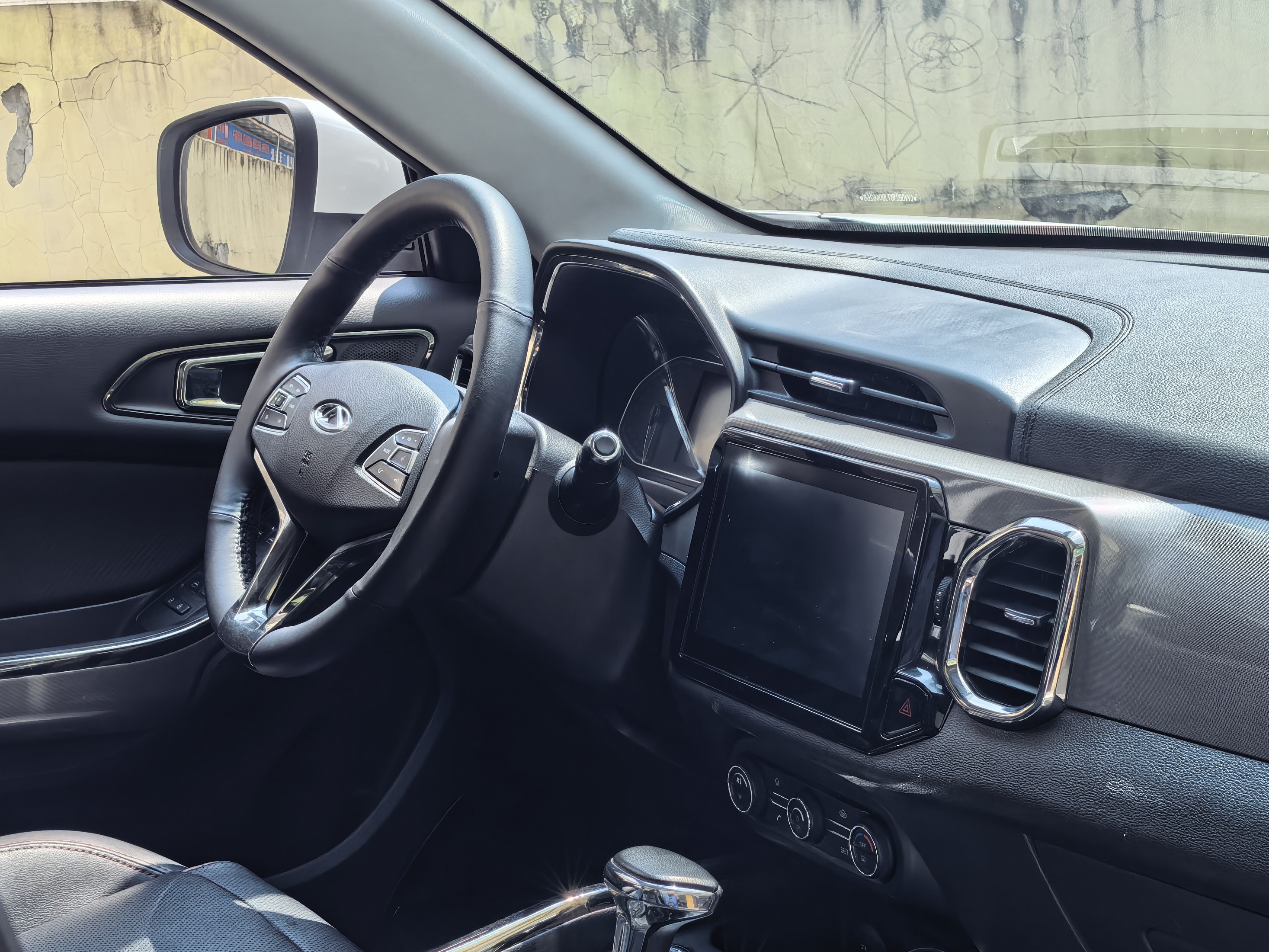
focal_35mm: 67
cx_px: 781
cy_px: 657
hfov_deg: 28.9
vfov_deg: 21.8
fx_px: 2456
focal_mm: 6.98
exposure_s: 1/1531
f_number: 2
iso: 50
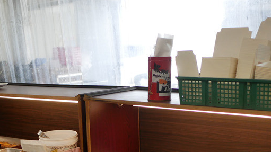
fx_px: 460
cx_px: 119
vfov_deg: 18.3
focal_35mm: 64
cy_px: 155
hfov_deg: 32.8
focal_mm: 15
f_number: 1.7
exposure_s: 1/400
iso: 200
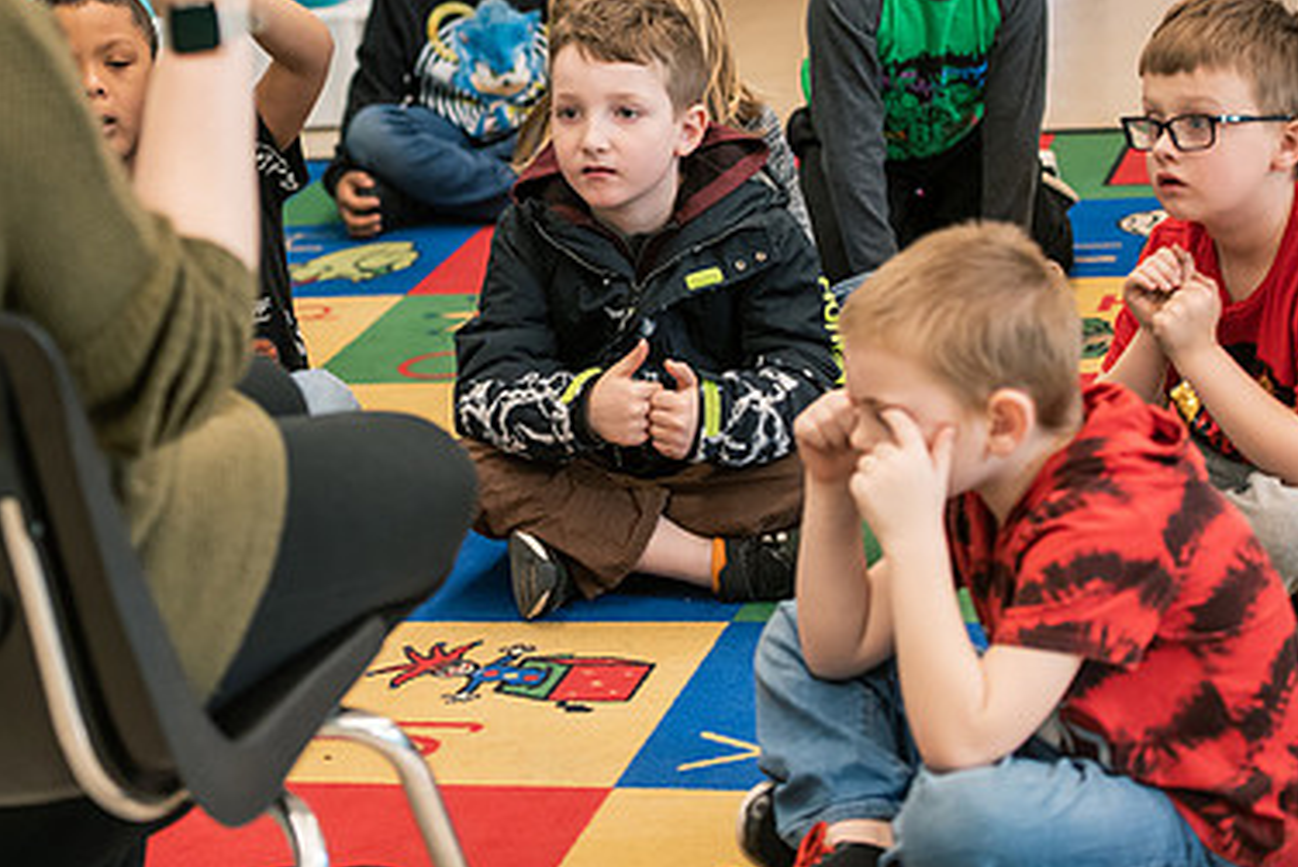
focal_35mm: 108
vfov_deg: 12.7
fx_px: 3895
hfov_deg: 18.8
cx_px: 304
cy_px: 216
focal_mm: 70
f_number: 3.2
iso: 1600
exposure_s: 1/160
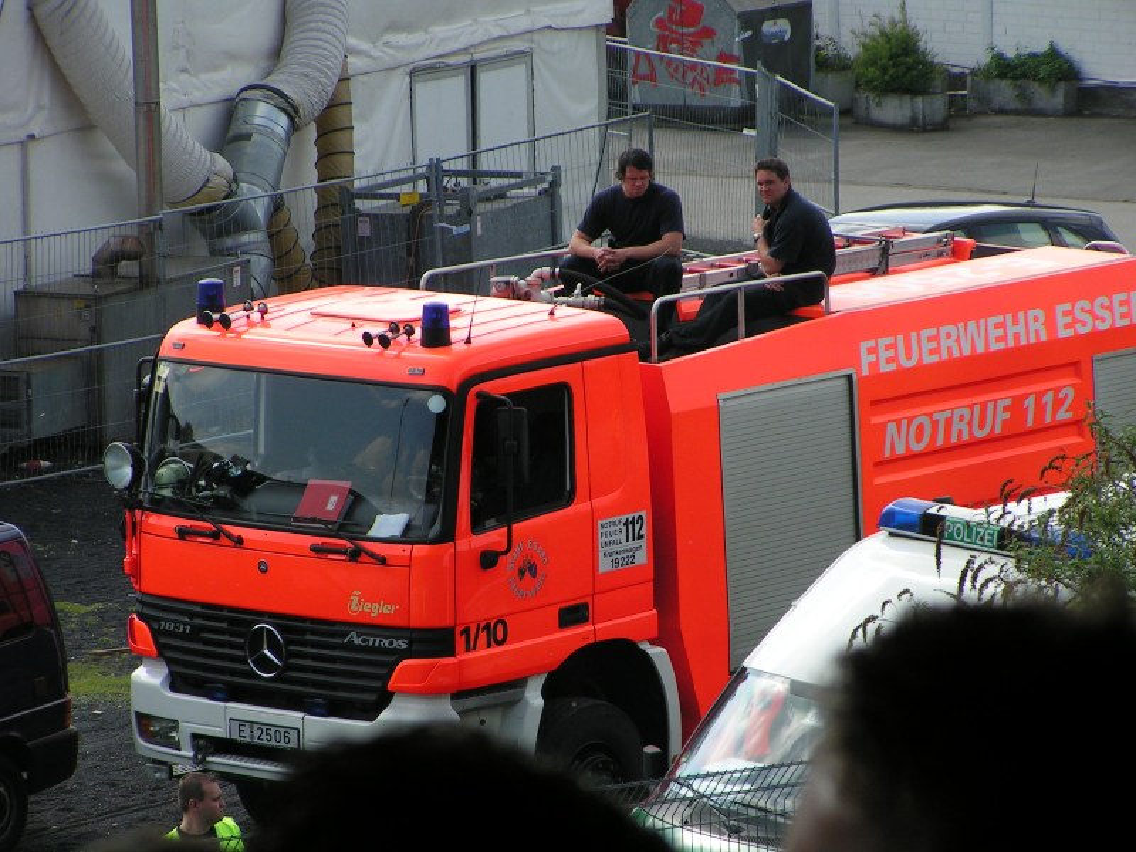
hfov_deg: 8.0
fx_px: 8106
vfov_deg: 6.0
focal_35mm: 247
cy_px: 426
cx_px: 568
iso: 50
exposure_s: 1/400
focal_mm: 37.8
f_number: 5
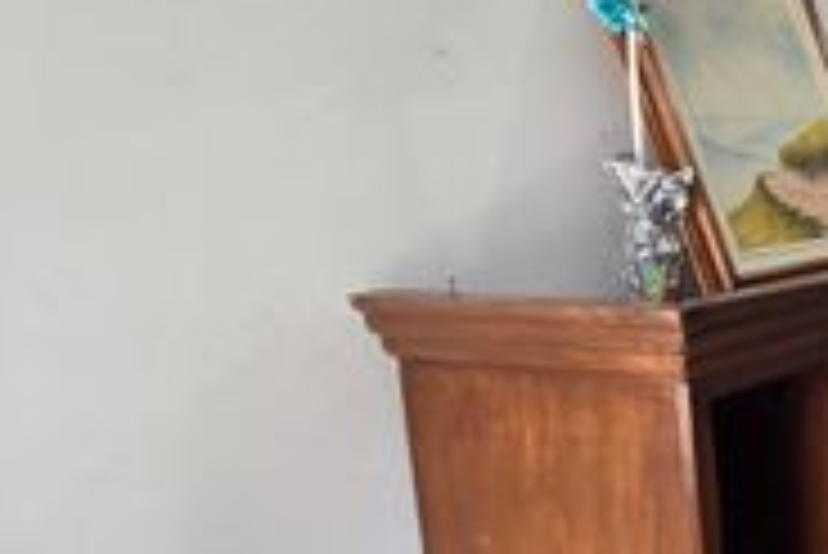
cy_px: 311
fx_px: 1128
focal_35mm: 49
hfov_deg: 28.5
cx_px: 1199
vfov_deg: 27.6
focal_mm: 2.2
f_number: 2.2
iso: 200
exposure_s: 1/60
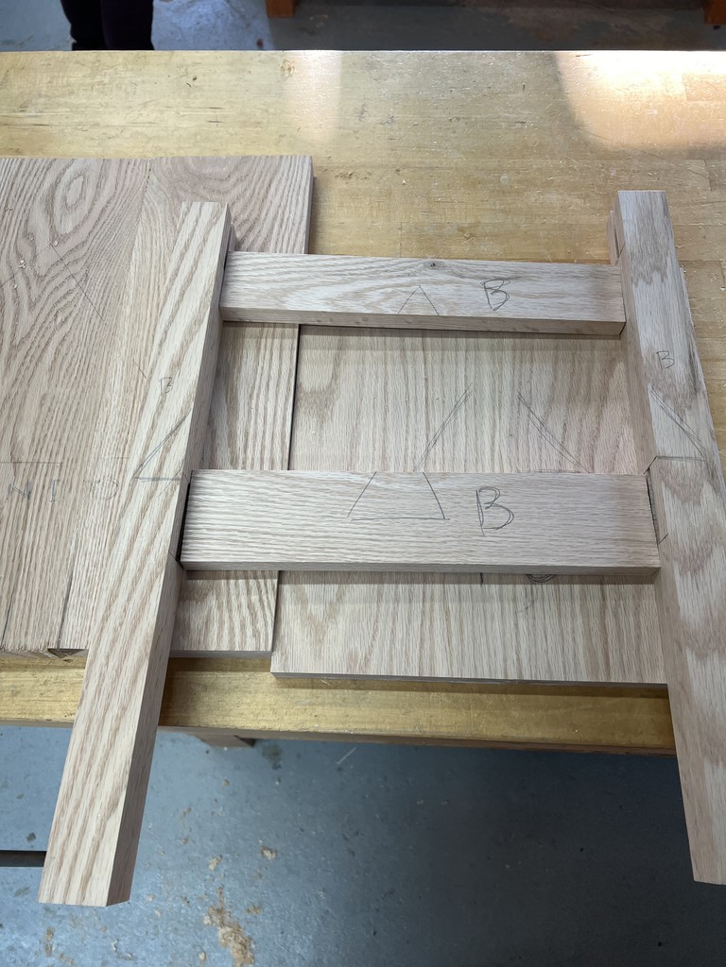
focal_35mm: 26
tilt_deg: -63.8
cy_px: 484
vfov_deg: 67.3
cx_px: 363
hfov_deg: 53.1
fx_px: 727
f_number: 1.5
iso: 50
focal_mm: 5.7
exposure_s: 1/120
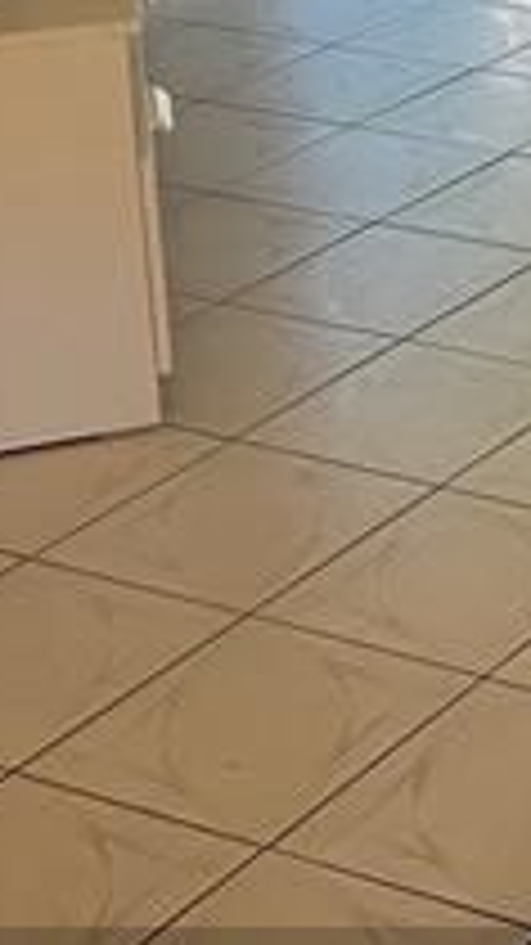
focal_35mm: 108
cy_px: -243
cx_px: 1264
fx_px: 2706
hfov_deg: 9.9
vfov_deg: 18.6
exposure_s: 1/120
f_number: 1.5
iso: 100
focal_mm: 5.7
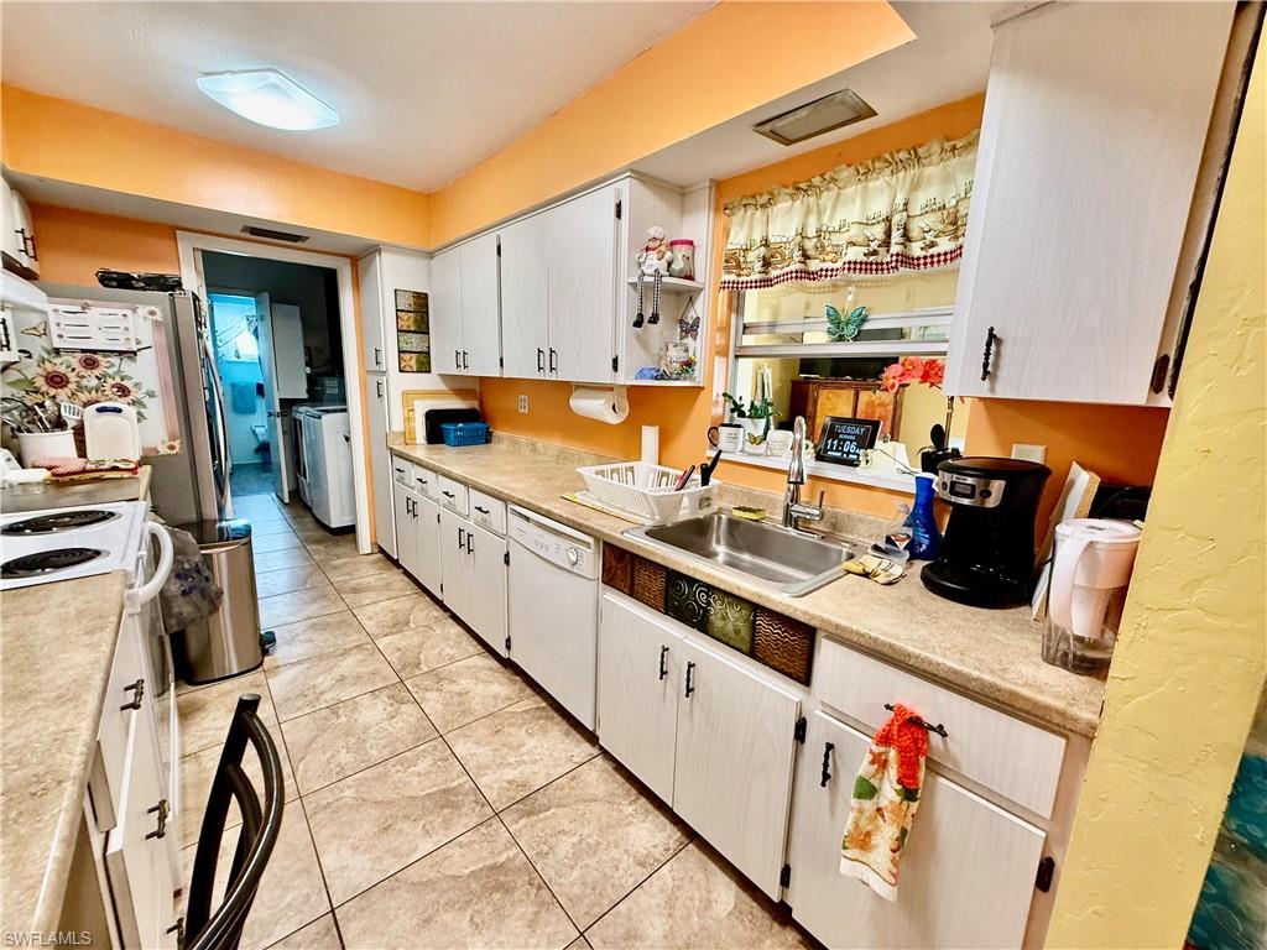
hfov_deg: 102.1
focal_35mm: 14
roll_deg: -1.6
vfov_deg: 85.7
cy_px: 475
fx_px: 512
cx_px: 634
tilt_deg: -9.9
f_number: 2.2
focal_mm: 2.22
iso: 250
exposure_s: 1/60
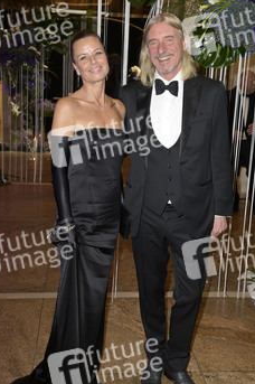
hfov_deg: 27.5
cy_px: 197
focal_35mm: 49
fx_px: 522
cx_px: 138
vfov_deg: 40.4
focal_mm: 42
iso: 2500
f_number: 5.6
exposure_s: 1/125
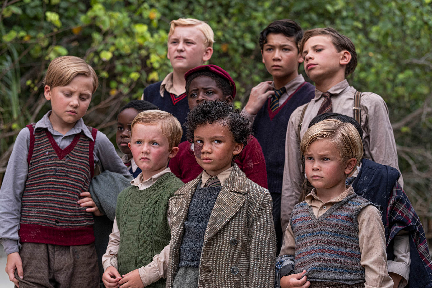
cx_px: 216
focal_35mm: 84
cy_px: 144
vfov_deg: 16.3
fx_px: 1008
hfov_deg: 24.2
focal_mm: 56
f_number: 3.2
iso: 640
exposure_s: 1/2000
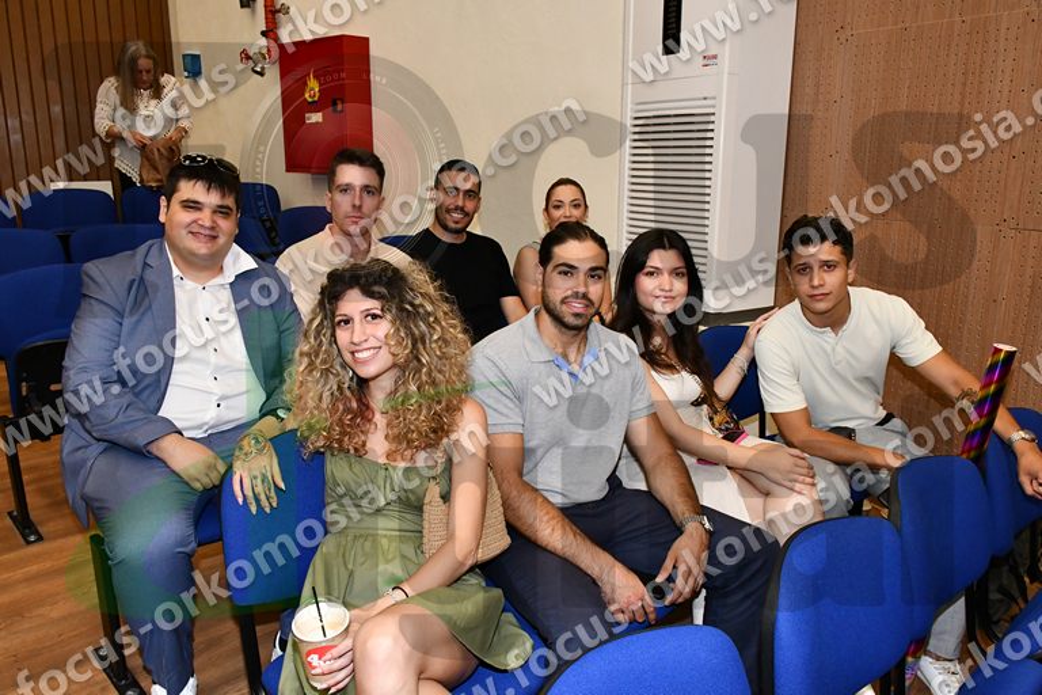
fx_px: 781
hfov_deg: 67.4
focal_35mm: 27
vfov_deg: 47.9
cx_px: 521
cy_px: 348
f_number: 8
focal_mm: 18
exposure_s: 1/250
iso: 4000
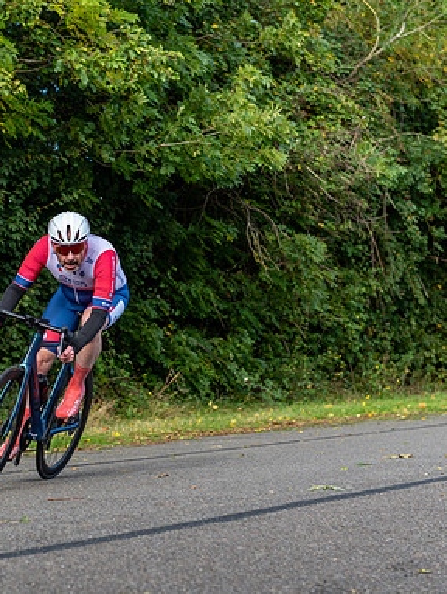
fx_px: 1650
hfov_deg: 15.3
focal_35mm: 96
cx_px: 68
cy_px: 299
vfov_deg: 20.4
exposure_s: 1/640
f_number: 3.5
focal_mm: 66
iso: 200
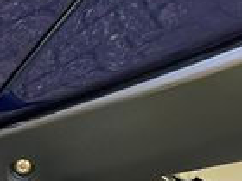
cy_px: -66
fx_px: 895
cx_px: -16
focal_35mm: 128
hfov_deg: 15.1
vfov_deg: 11.2
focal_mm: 3.99
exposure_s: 1/104
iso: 80
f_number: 1.8
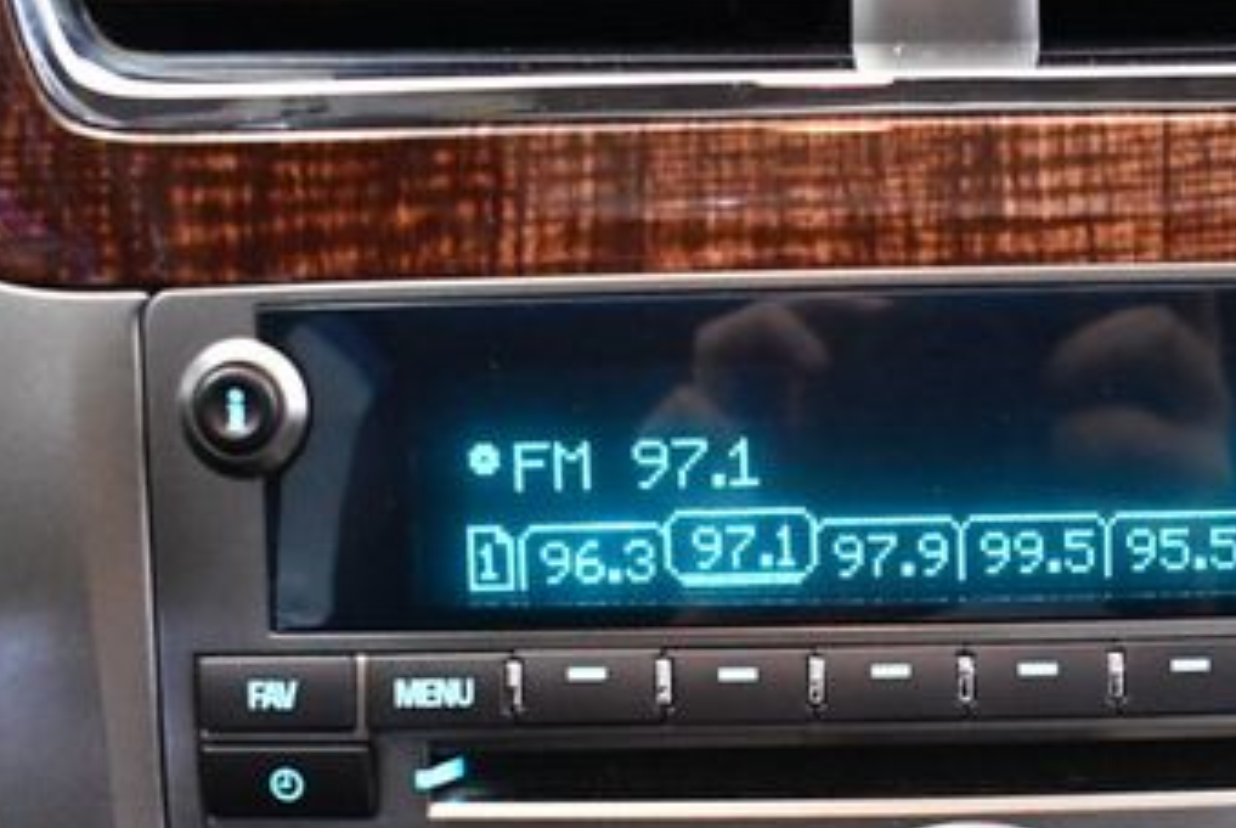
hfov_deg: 29.0
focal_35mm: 68
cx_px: 981
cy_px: 653
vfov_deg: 19.9
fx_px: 2338
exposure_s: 1/60
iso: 4500
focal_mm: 18
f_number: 3.5
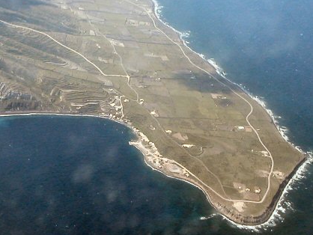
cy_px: 130
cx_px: 142
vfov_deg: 19.7
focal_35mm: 75
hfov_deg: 26.0
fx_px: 679
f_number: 5.2
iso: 100
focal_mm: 7.5
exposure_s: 1/238
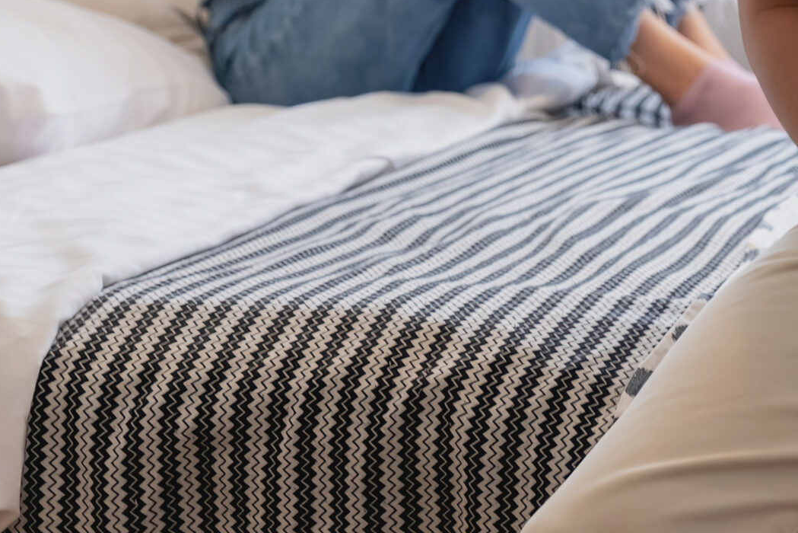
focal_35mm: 122
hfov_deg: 16.5
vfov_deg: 11.1
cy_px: -23
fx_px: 2705
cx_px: 755
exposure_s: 1/60
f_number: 2.8
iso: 800
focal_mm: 33.2
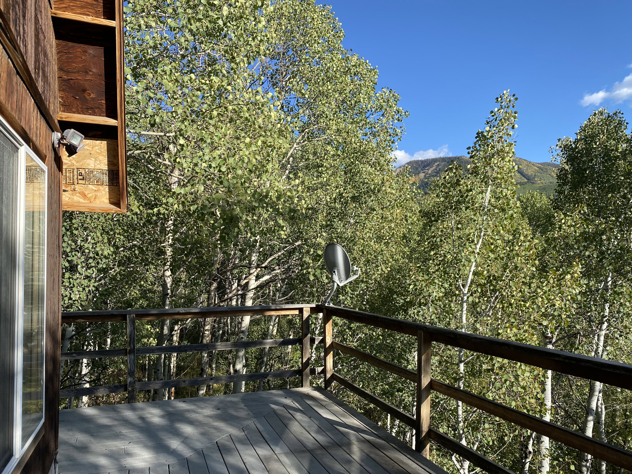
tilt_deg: +2.2
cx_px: 316
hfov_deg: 67.3
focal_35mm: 26
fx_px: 475
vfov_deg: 53.1
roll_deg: +0.6
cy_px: 237
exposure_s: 1/1330
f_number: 1.8
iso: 32
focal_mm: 4.25
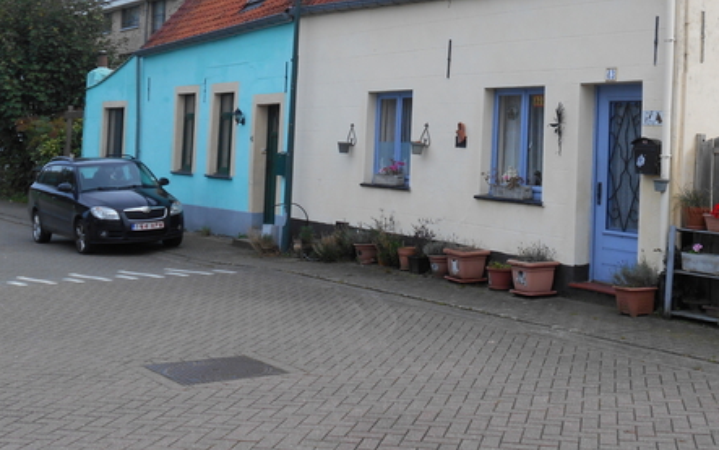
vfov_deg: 22.9
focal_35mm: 56
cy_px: 106
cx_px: 466
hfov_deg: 36.0
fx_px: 1097
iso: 80
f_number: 3.9
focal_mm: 6.7
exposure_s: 1/400
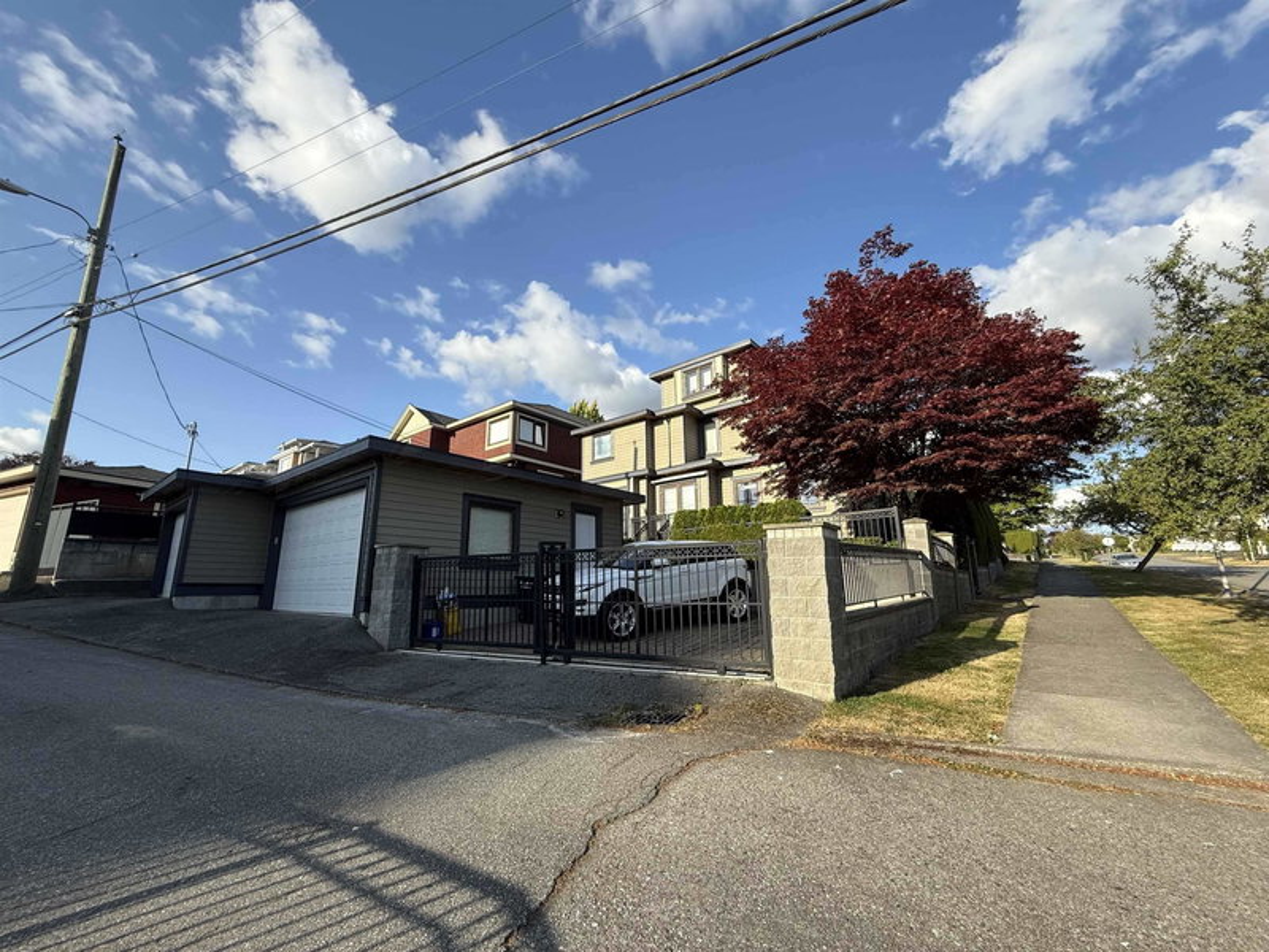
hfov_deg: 102.1
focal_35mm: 14
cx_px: 634
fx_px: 513
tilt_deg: +14.2
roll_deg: +0.9
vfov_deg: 85.7
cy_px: 476
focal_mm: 2.22
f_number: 2.2
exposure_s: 1/1033
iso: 50
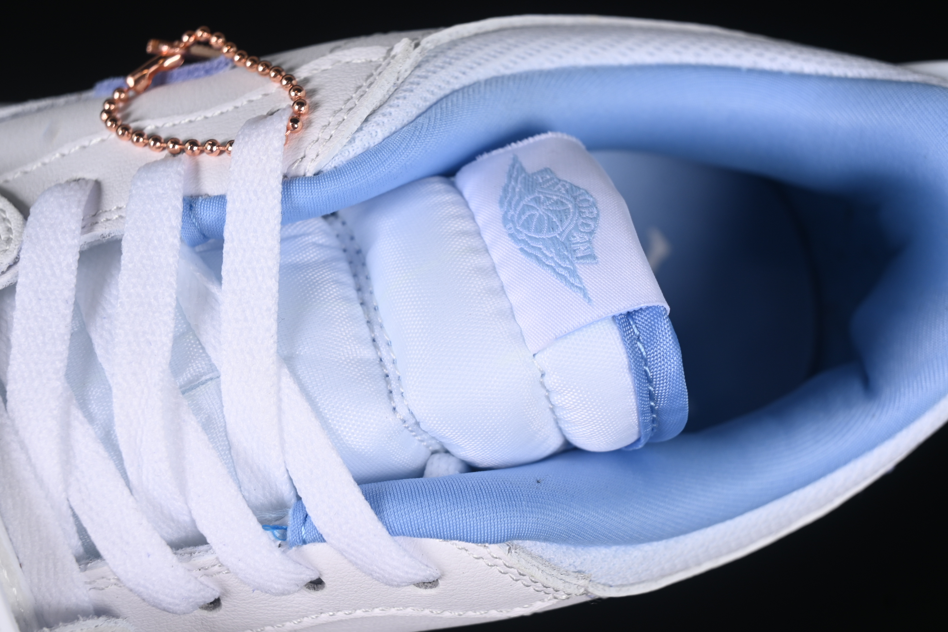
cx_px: 474
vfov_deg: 18.2
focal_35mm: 75
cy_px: 316
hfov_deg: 27.0
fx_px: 1975
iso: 160
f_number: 7.1
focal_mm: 50
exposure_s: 1/80
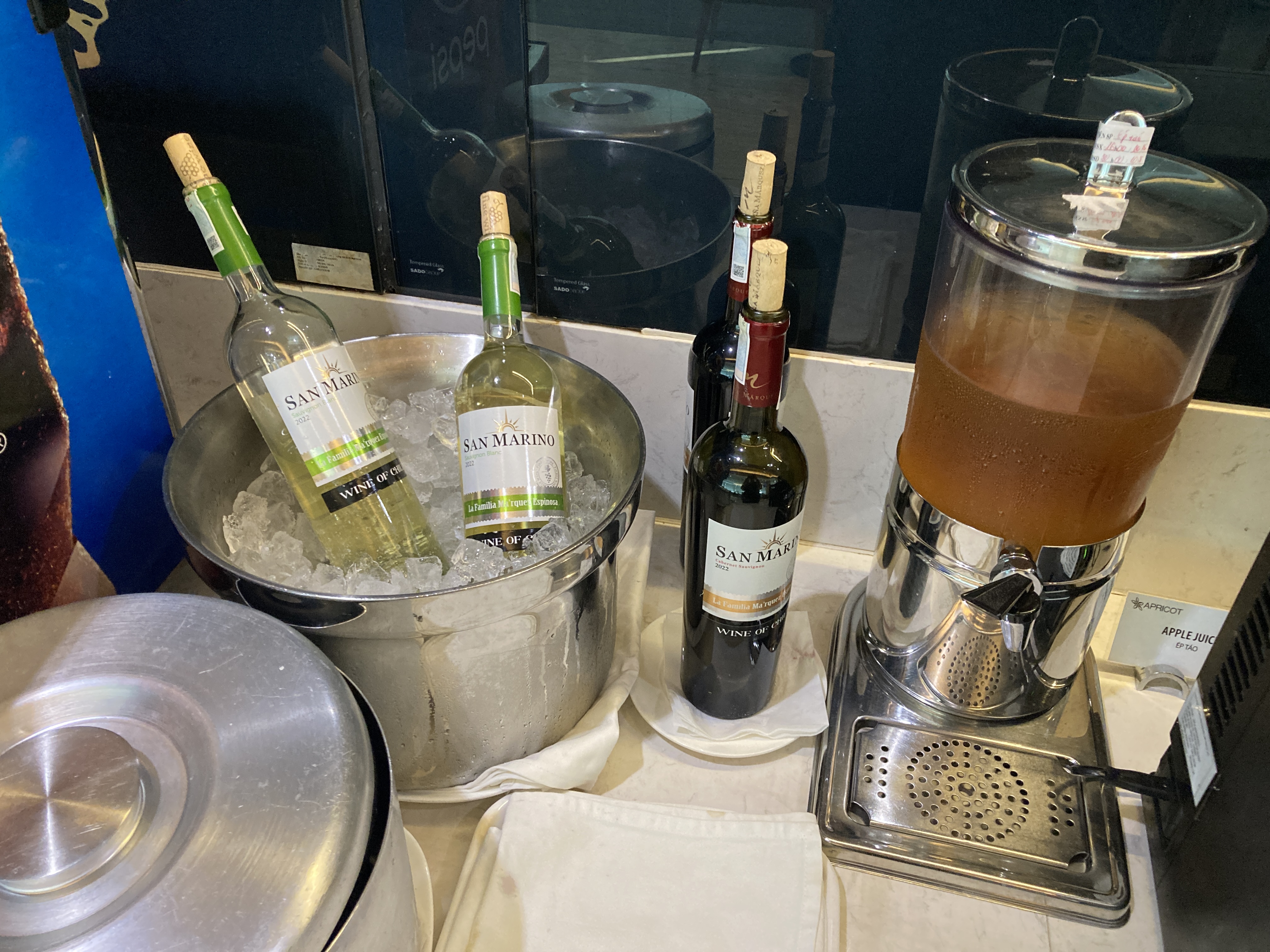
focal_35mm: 28
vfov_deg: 49.7
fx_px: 1027
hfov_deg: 63.4
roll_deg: -0.7
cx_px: 635
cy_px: 476
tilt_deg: -36.1
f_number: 1.8
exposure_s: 1/60
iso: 320
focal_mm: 3.99
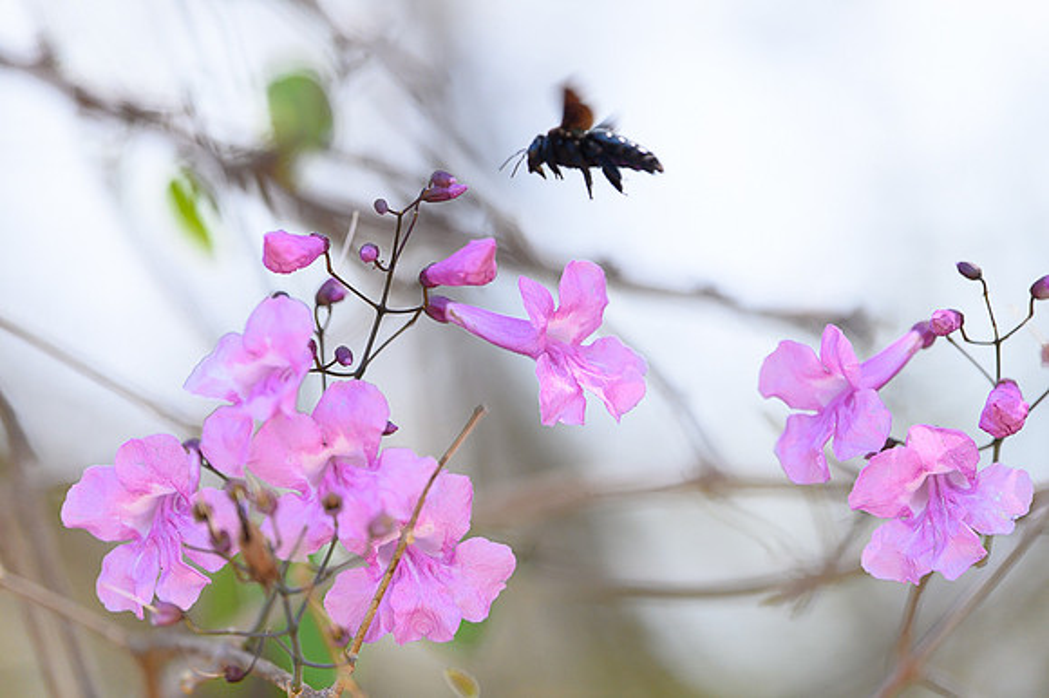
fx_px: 14561
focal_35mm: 500
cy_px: 349
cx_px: 524
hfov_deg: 4.1
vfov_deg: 2.7
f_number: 4
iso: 800
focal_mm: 500
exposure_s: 1/2000
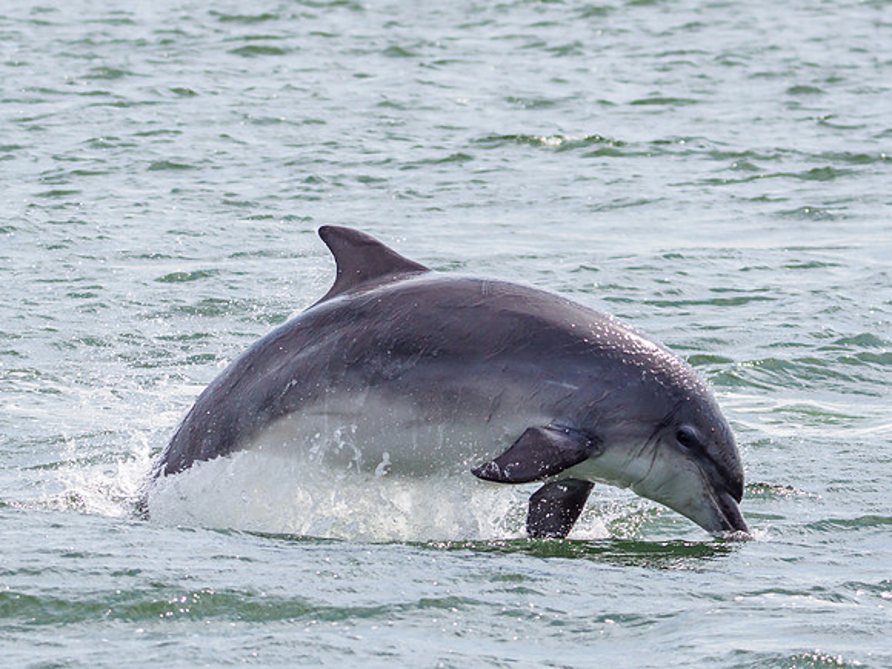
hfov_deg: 4.0
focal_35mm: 491
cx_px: 246
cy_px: 184
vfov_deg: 3.0
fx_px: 12658
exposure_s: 1/2500
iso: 500
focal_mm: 169
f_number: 6.3
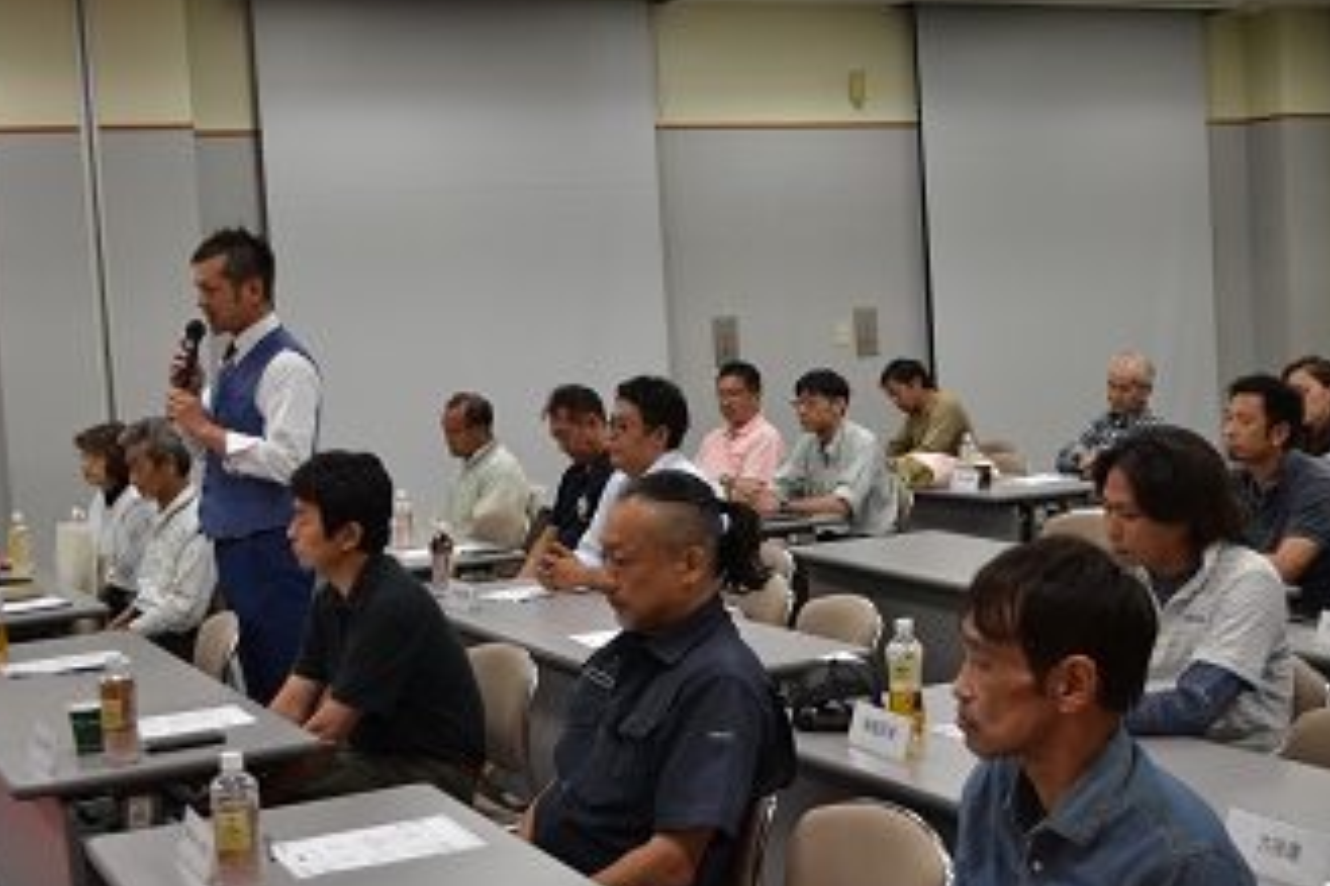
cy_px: 473
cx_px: 687
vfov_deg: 26.4
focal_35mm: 51
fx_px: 1883
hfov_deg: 38.9
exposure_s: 1/80
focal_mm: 28
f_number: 4.5
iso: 400
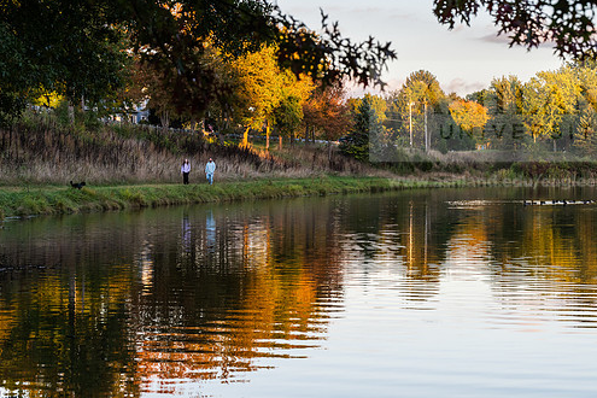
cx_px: 333
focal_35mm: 82
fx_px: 1360
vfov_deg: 16.7
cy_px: 207
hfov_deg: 24.7
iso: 500
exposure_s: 1/320
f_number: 5.6
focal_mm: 70
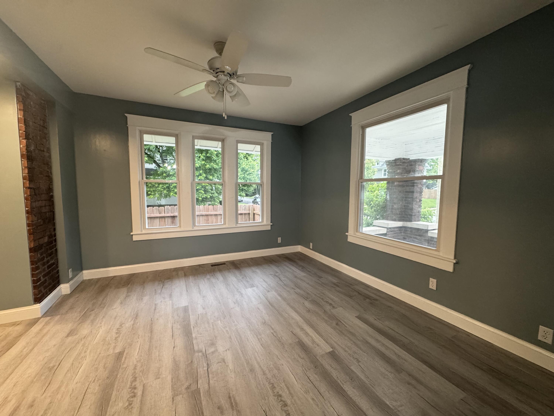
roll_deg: -0.5
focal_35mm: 14
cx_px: 277
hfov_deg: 102.1
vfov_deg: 85.7
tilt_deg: -4.3
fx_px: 224
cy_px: 208
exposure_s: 1/60
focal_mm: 2.22
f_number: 2.2
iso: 400
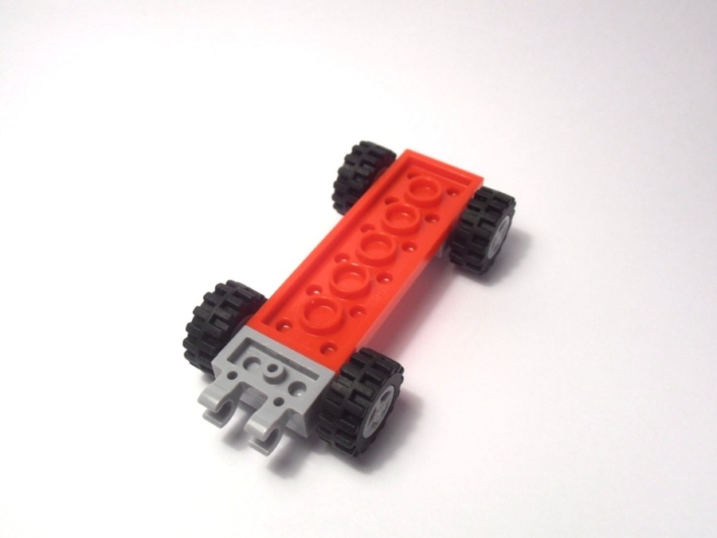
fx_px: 766
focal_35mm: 37
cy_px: 269
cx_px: 358
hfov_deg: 50.1
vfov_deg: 38.7
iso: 80
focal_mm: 6.61
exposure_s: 1/100
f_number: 3.9
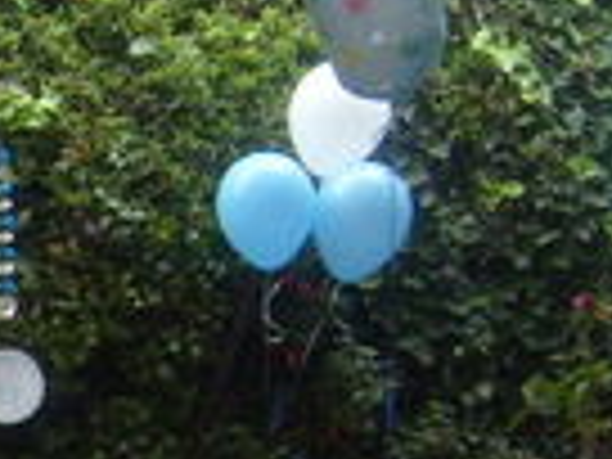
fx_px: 2917
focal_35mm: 165
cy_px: 536
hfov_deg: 11.0
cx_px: -558
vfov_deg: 8.9
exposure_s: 1/90
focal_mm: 5.8
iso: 80
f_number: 2.8
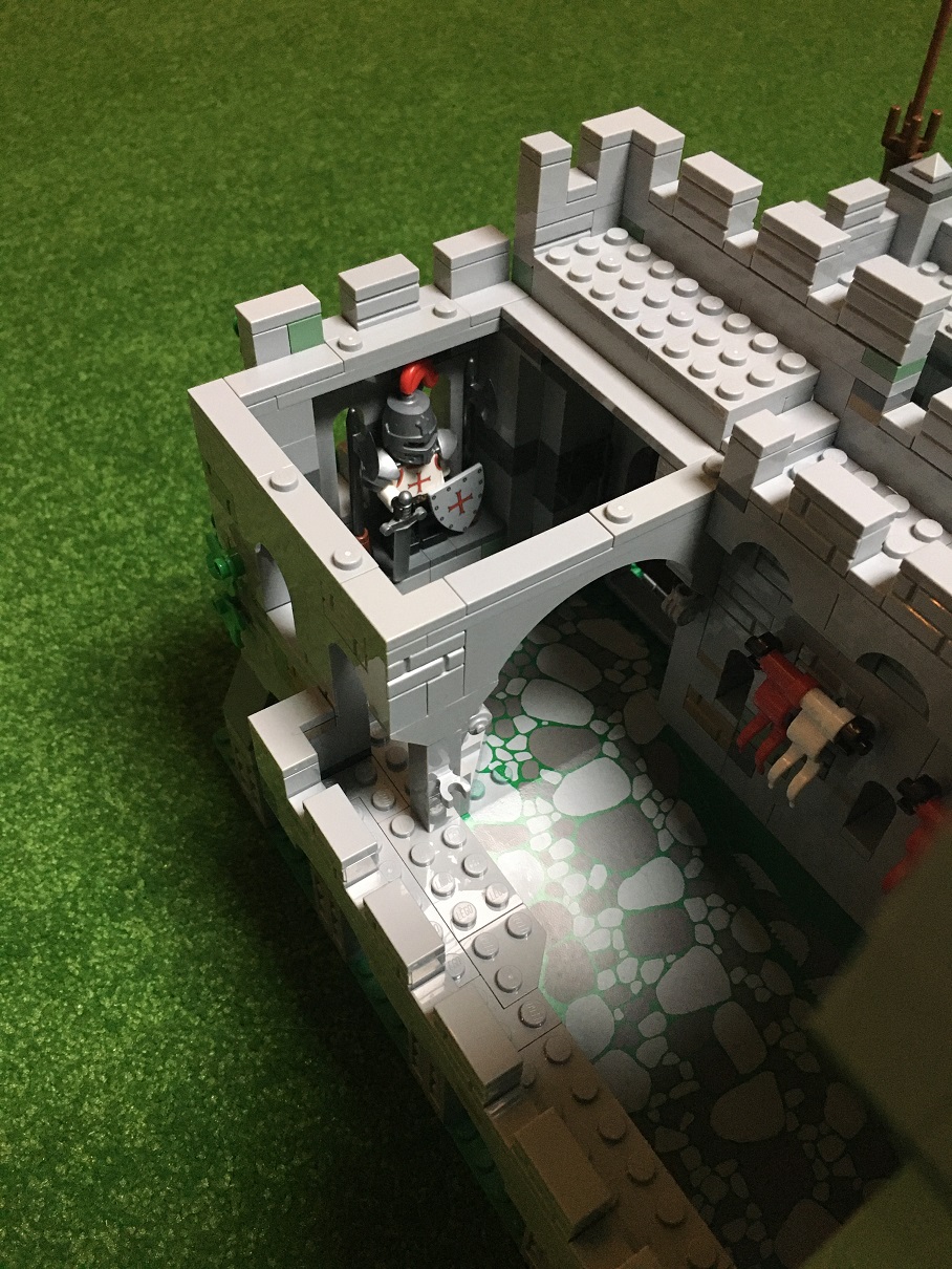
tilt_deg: -48.1
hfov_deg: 48.2
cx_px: 476
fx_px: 1063
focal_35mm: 29
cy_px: 634
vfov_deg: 61.6
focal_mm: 4.15
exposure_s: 1/17
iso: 200
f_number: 2.2
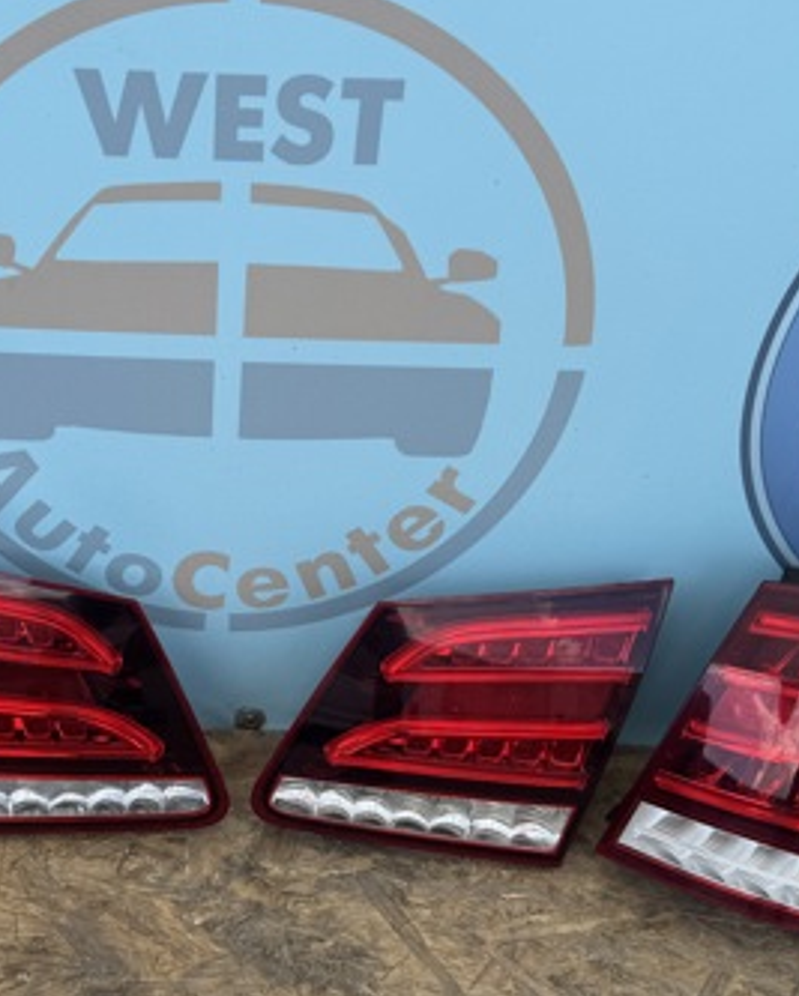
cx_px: 218
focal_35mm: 45
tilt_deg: -37.4
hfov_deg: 32.9
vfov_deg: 41.0
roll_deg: -3.2
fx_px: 1328
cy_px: 571
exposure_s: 1/1637
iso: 80
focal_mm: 6.76
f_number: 1.78
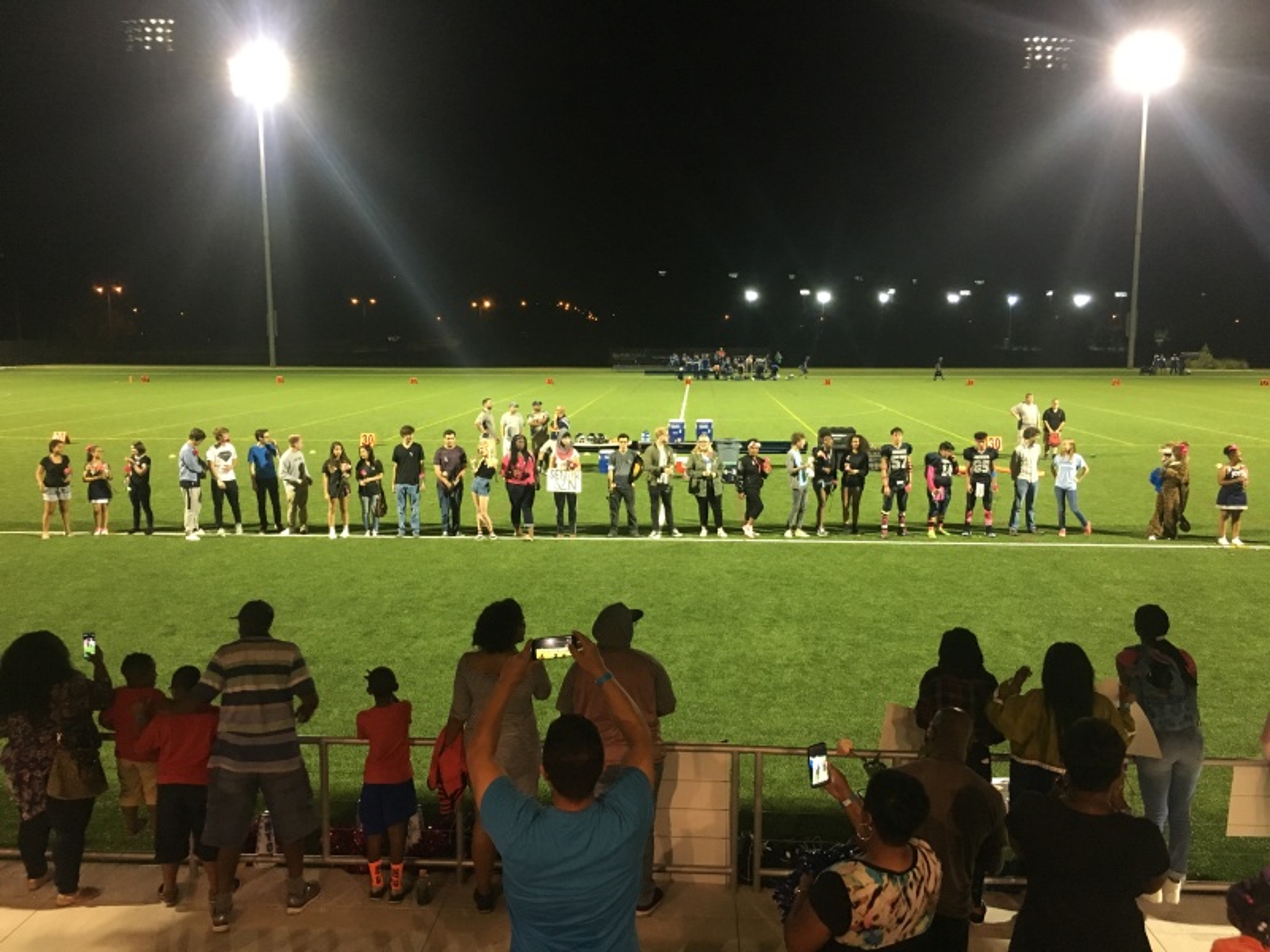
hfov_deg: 61.7
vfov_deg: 48.2
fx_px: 1064
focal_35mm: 29
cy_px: 476
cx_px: 635
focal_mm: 4.15
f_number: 2.2
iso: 160
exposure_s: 1/30
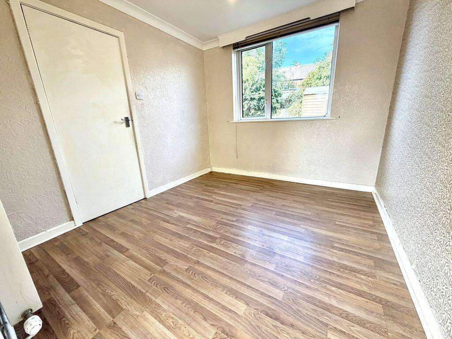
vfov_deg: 85.7
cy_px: 170
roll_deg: +2.2
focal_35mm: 14
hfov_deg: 102.1
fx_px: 183
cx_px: 226
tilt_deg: -15.6
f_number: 2.2
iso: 125
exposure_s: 1/121
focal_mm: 2.22
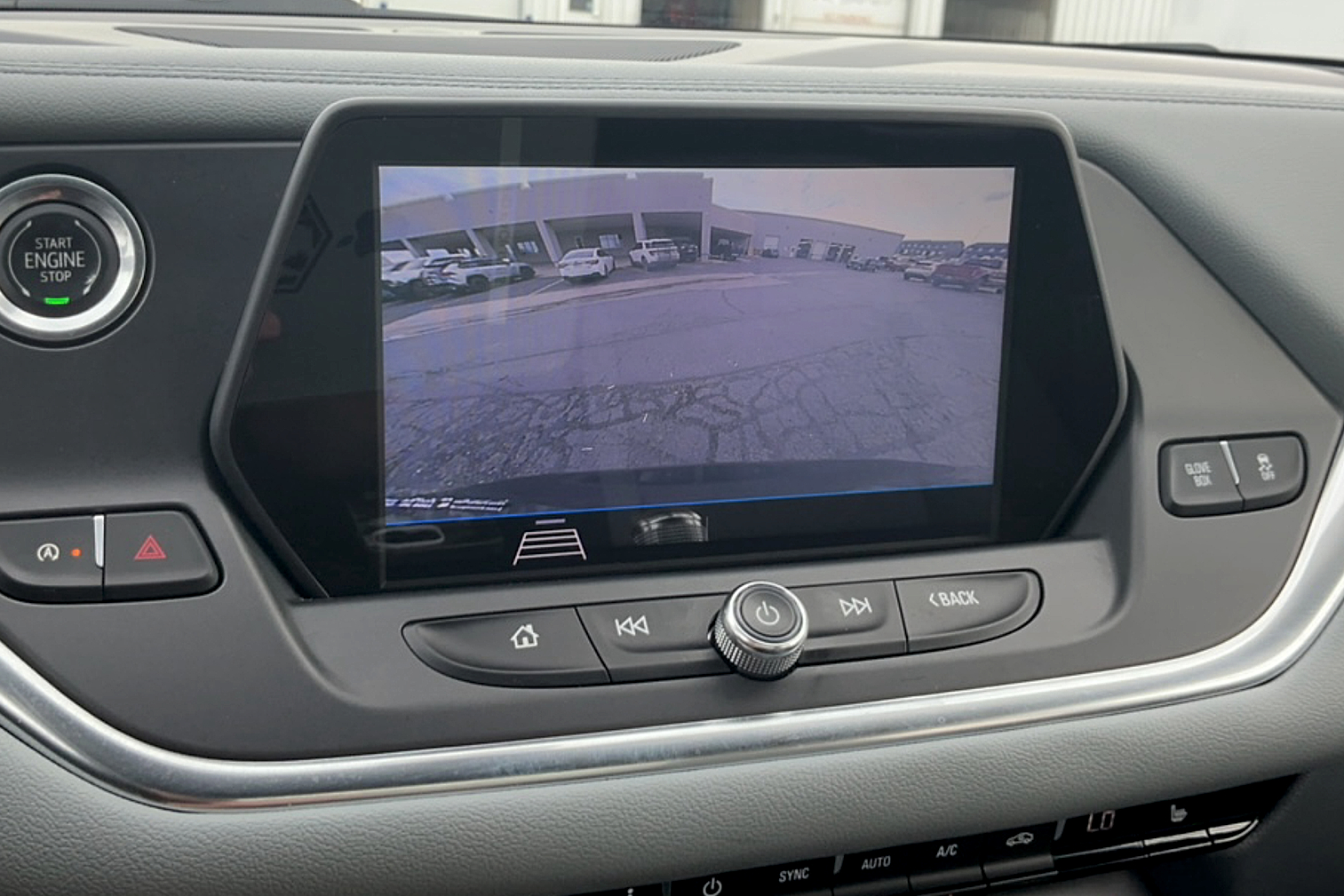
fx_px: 1232
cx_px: 647
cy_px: 384
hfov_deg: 57.2
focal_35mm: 33
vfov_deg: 39.9
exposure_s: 1/120
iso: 16
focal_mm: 3
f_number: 1.8
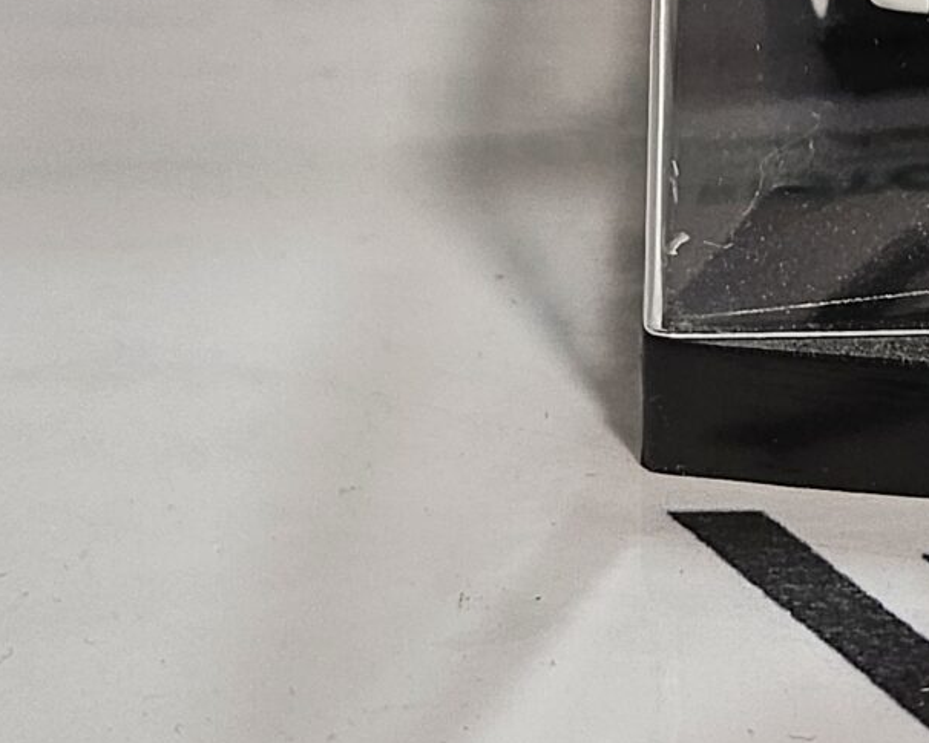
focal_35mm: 99
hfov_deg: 19.1
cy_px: 51
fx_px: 2722
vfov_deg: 15.3
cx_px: 802
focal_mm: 5
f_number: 1.8
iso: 125
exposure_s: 1/100
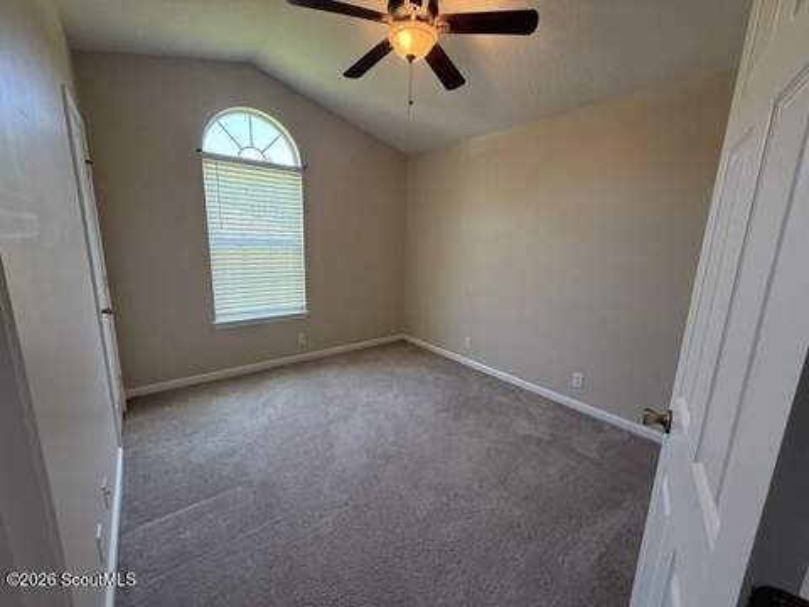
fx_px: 327
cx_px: 404
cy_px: 304
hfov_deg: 102.1
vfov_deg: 85.7
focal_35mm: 14
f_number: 2.2
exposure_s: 1/99
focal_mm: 2.22
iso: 160
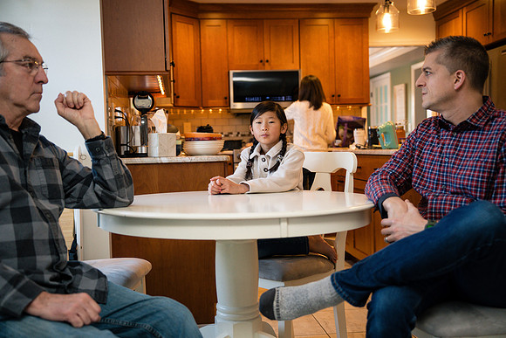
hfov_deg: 45.4
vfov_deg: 31.2
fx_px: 605
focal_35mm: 43
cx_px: 253
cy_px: 169
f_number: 2.8
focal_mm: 43
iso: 1250
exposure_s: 1/250
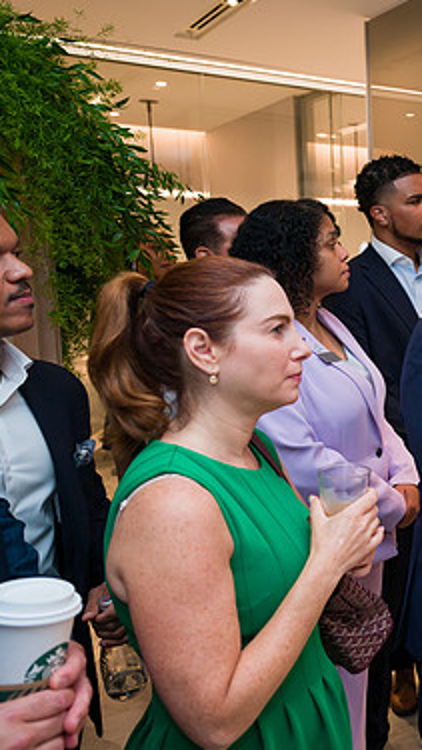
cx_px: 559
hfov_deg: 24.9
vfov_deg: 49.4
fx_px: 815
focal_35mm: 41
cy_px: 364
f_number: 3.5
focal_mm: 24
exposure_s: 1/200
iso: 640
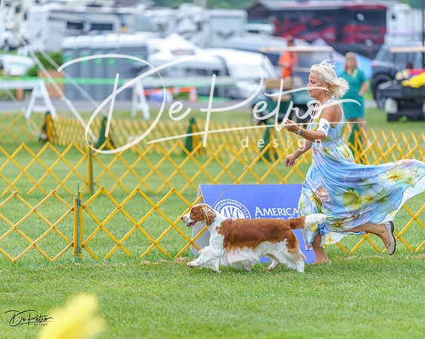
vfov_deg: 6.9
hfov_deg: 8.6
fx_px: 2832
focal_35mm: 225
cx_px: 212
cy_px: 170
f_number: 2.8
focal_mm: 200
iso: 640
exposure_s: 1/640
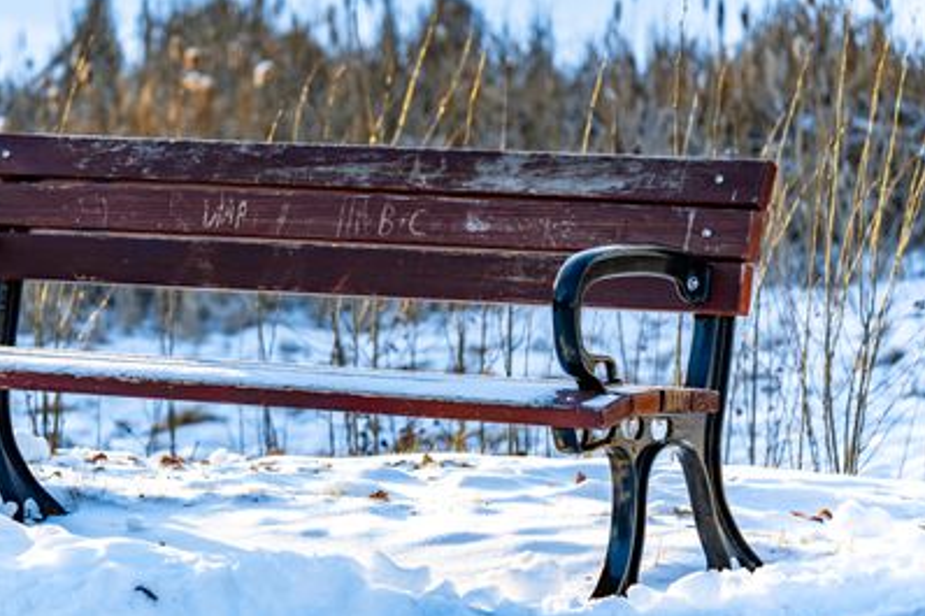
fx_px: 4957
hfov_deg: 10.7
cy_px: 224
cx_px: 332
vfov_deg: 7.1
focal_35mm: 193
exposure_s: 1/160
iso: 200
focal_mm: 150
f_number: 5
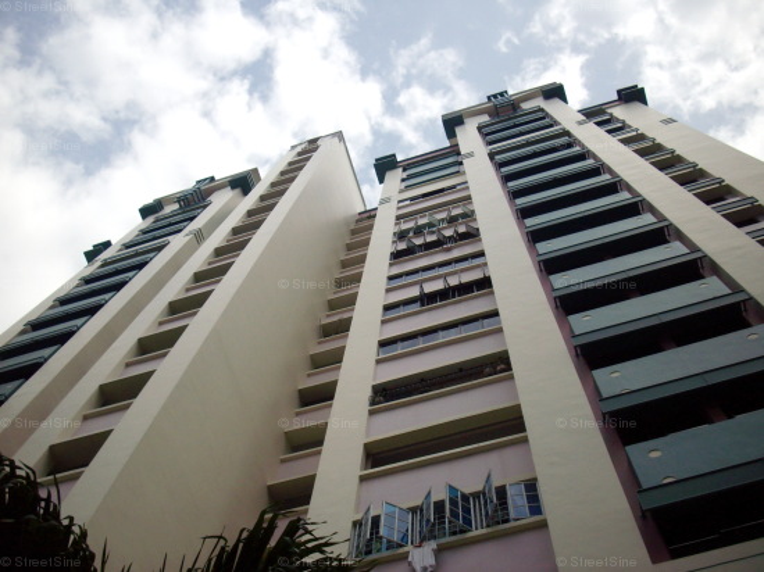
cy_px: 286
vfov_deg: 38.6
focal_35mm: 37
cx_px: 382
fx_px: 816
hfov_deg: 50.2
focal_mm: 6.2
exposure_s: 1/1000
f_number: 5.6
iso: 80
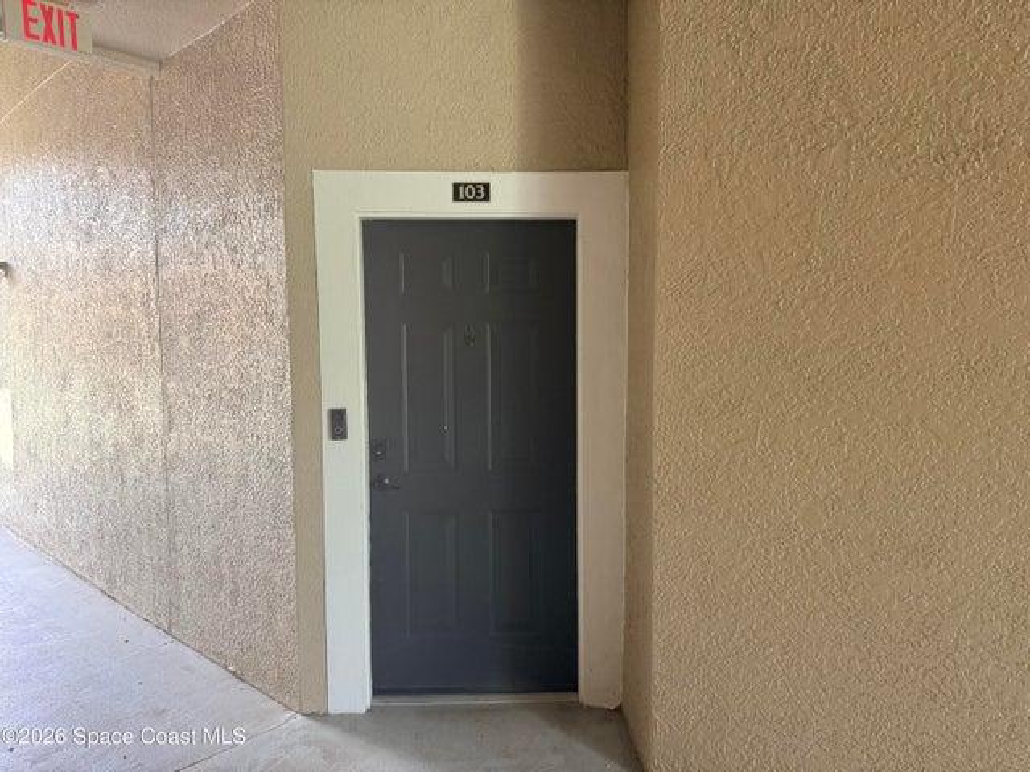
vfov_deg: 56.8
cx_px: 515
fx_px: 714
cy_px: 386
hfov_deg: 71.6
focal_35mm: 24
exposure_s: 1/112
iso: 200
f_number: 1.78
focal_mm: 6.76
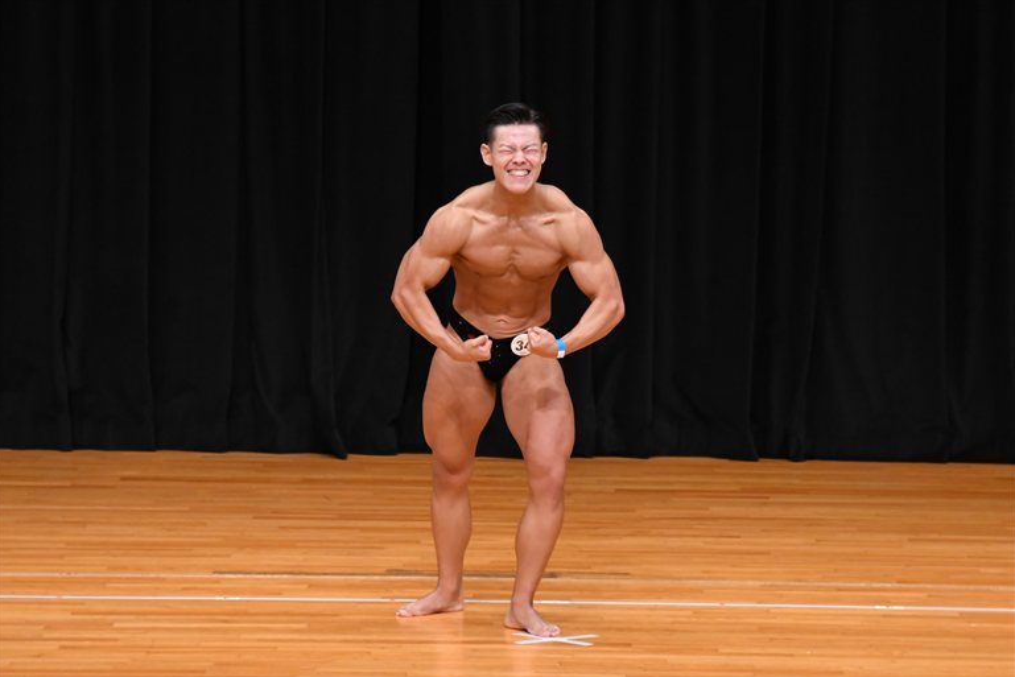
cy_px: 339
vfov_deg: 5.1
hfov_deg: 7.6
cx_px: 505
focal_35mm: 272
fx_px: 7670
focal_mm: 180
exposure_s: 1/400
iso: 3200
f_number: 5.6
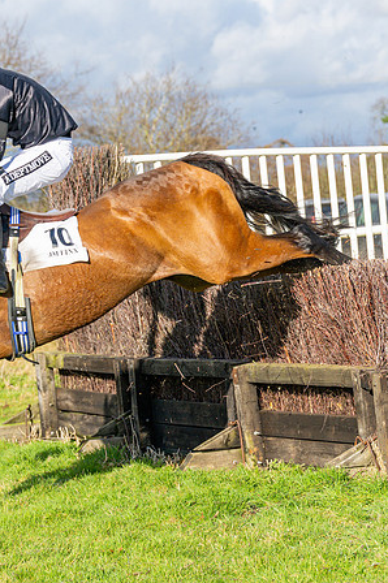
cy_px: 252
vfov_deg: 13.3
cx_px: 329
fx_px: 2510
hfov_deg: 8.8
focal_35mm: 155
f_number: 4
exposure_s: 1/2500
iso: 200
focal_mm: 70
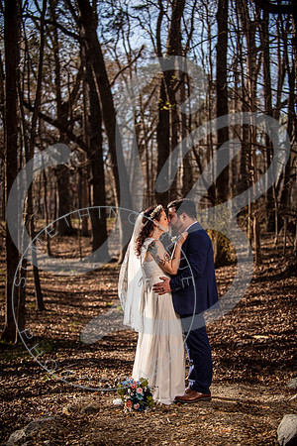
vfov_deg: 28.8
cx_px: 148
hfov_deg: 19.5
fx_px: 866
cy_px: 223
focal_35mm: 70
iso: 100
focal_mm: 70
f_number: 2.8
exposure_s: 1/800
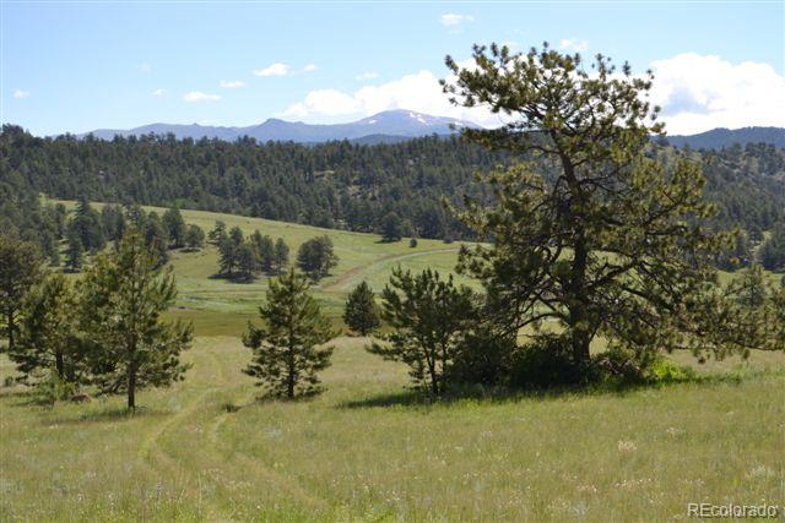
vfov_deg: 16.6
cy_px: 262
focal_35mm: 82
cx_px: 392
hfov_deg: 24.6
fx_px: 1799
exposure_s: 1/200
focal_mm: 55
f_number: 8
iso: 100
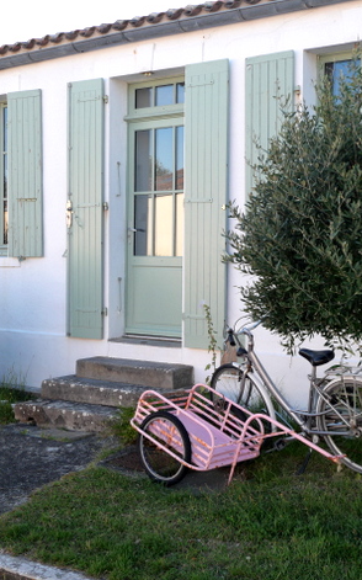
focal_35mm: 49
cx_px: 209
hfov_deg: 26.3
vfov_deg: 41.1
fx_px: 774
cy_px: 291
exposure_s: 1/250
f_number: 6.3
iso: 200
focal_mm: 17
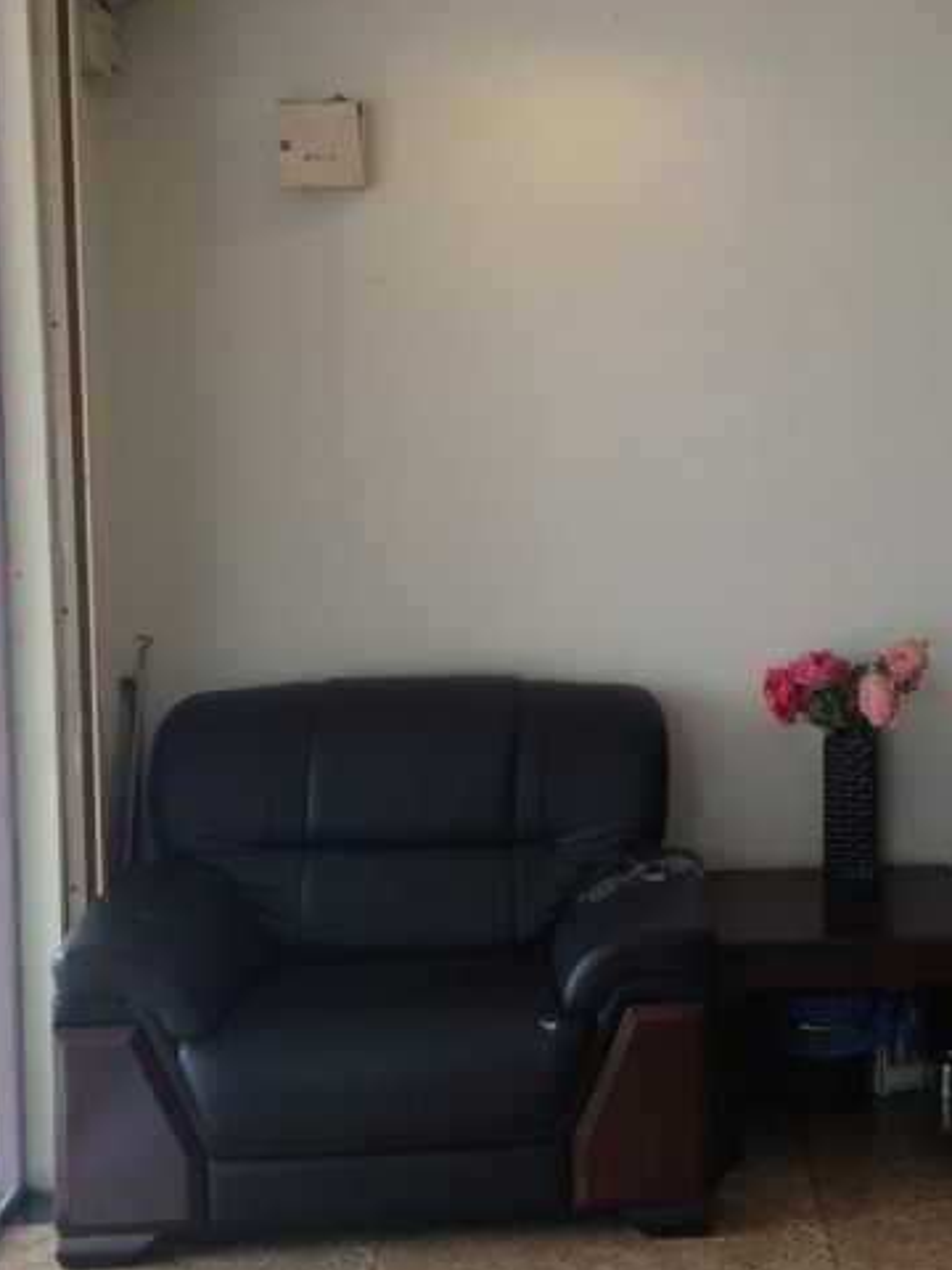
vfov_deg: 34.9
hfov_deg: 26.1
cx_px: 746
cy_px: 553
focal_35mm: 55
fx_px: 2017
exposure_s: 1/120
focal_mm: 4.13
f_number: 2.4
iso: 80
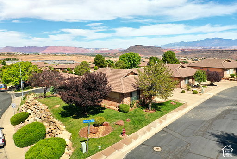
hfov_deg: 65.4
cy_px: 80
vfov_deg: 46.5
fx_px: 184
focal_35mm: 28
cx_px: 118
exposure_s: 1/60
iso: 100
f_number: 3.5
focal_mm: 10.26
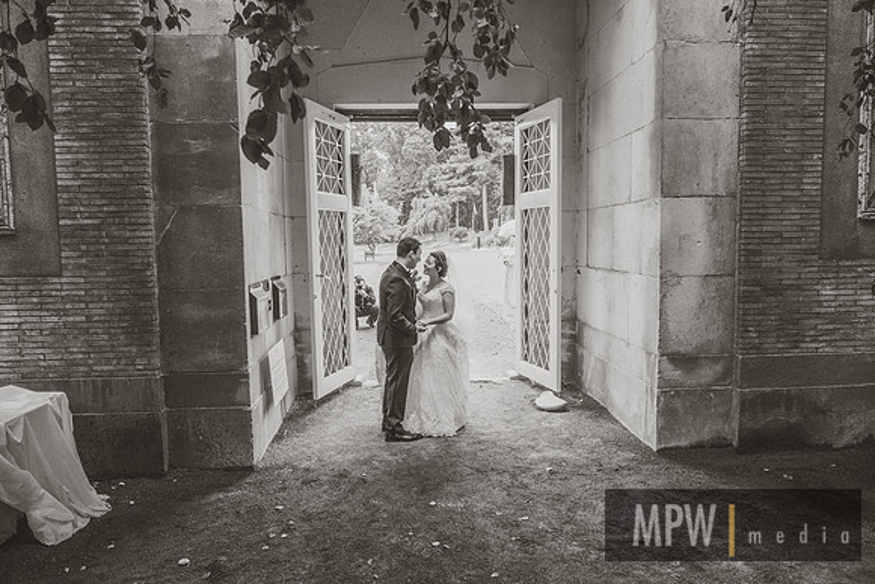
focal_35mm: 24
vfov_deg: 53.2
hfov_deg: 73.7
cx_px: 438
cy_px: 292
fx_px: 583
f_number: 2.8
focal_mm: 16
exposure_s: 1/500
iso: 2000
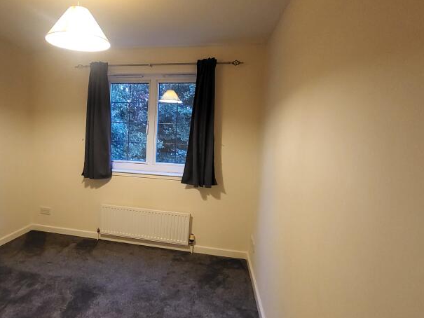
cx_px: 144
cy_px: 166
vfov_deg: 61.1
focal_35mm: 22
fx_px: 270
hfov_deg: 74.2
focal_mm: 1.74
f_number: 2.2
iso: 640
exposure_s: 1/33.3
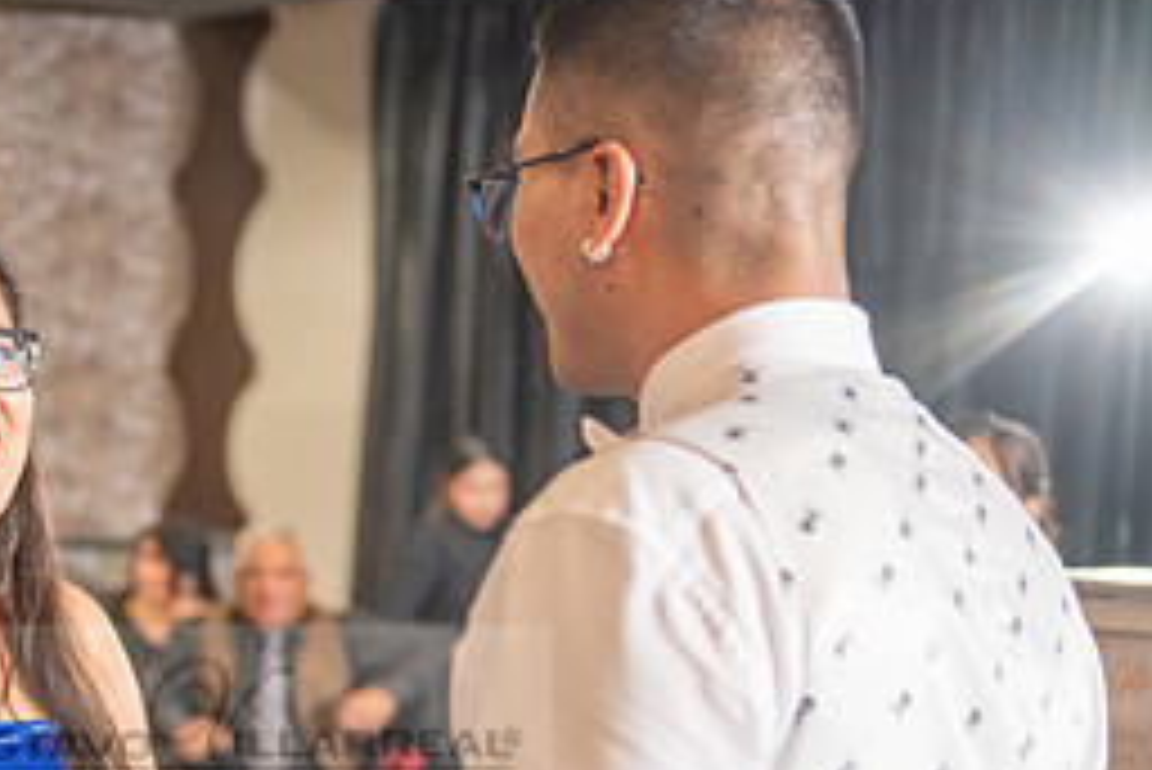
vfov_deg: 13.3
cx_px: 171
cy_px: 732
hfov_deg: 19.7
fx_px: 3266
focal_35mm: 102
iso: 800
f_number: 2.8
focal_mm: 45
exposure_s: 1/125
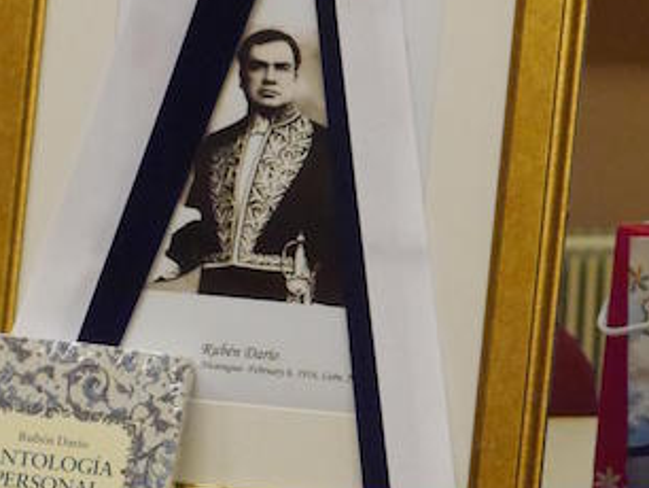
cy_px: 186
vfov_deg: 2.3
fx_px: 12027
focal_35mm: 641
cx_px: 293
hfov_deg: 3.1
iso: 3200
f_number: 5.1
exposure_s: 1/160
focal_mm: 132
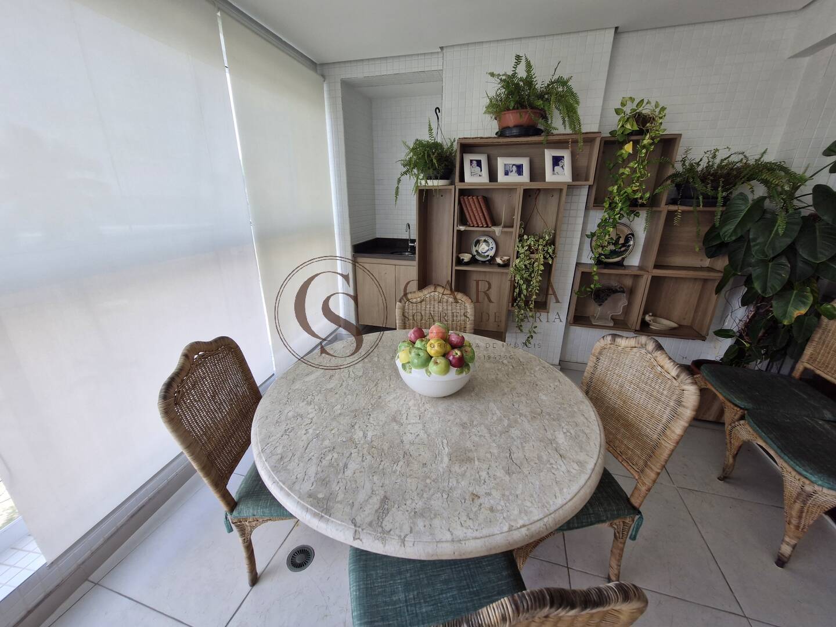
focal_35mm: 13
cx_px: 418
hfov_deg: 106.2
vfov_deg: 89.9
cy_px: 314
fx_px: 314
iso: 50
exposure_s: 1/120
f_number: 2.2
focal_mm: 1.74
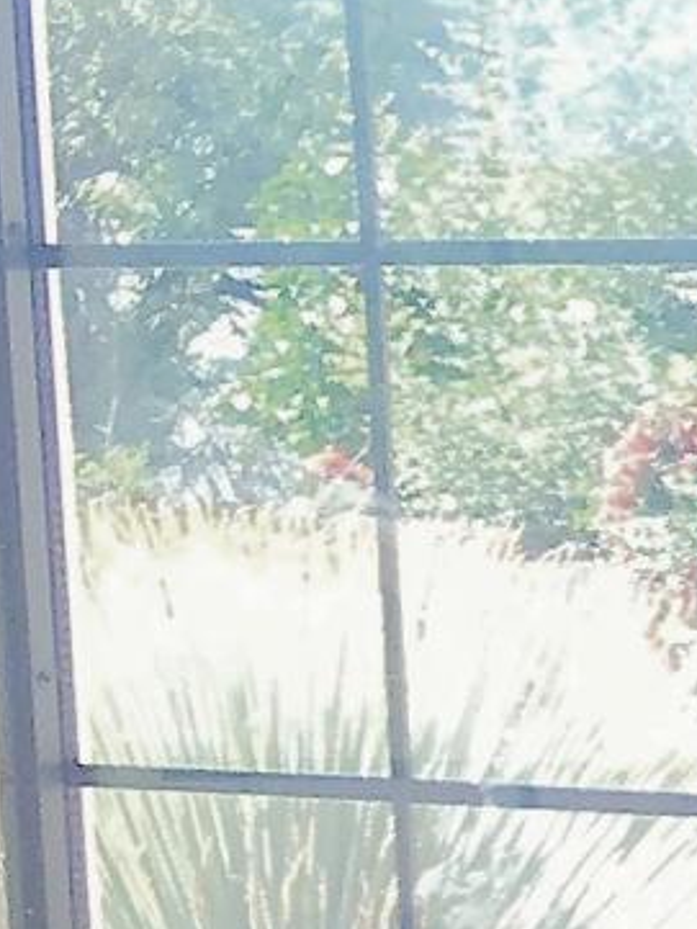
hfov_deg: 5.0
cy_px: 1879
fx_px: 6466
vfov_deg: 7.8
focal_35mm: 241
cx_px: 3518
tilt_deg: -11.8
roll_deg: -1.9
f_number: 2.2
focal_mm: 4.15
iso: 25
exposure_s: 1/120
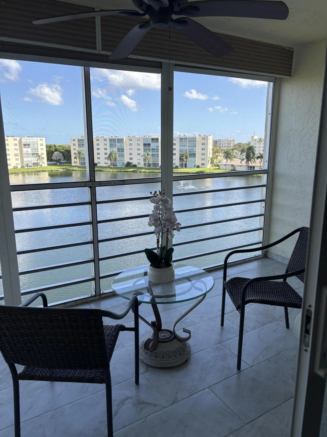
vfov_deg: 67.3
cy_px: 218
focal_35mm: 26
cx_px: 164
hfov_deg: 53.1
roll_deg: -0.2
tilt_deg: -11.0
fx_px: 327
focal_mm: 5.96
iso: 50
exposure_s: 1/782
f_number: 1.6
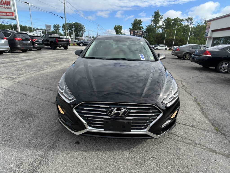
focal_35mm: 26
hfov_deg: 67.3
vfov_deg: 53.1
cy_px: 86
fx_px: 173
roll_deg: -3.3
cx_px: 115
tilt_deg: -18.8
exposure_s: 1/1901
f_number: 1.5
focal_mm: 5.7
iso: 50
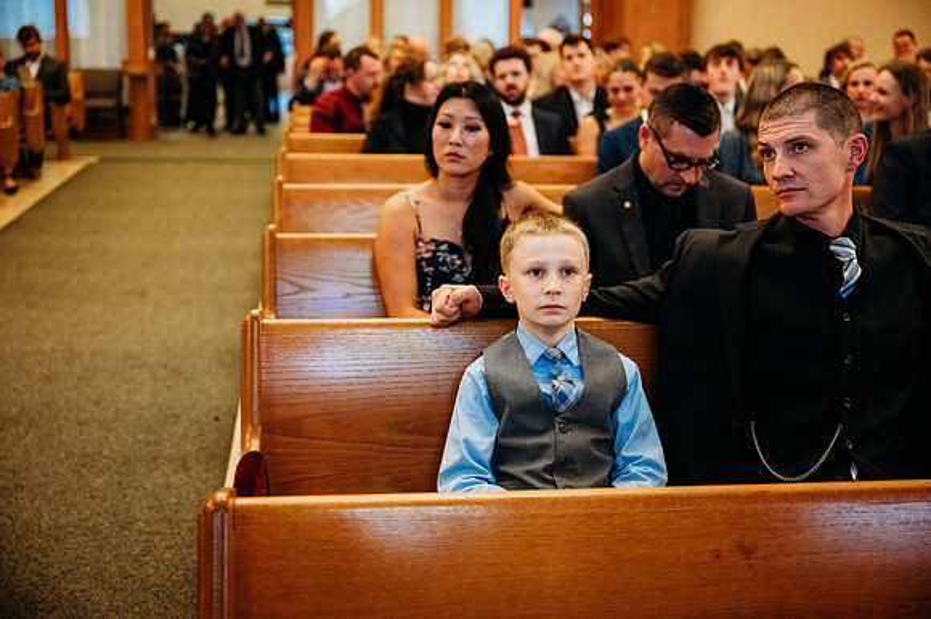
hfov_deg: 42.8
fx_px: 1189
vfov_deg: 29.2
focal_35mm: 46
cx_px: 466
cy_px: 310
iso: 1600
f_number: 2.8
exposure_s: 1/320
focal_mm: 46
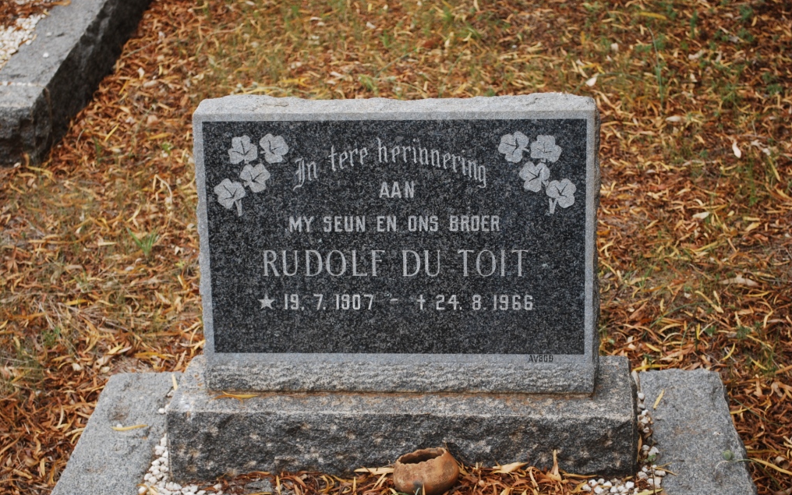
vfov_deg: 17.6
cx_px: 396
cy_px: 265
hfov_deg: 27.8
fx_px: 1597
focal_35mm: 74
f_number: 5.6
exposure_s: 1/50
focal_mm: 48
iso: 200
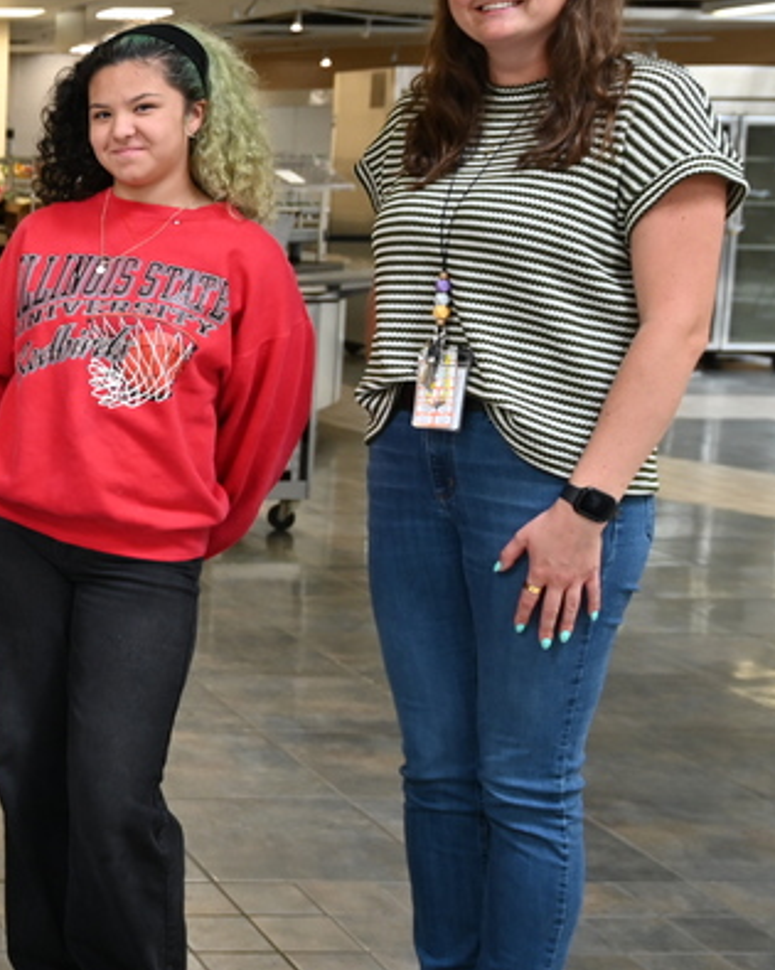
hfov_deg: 20.3
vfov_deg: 30.3
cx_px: -450
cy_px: 388
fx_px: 1785
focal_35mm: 62
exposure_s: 1/60
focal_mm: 25.5
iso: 800
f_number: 4
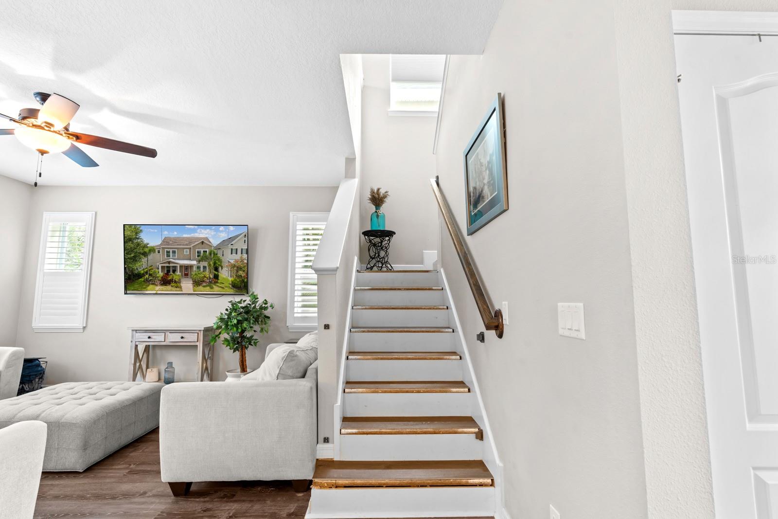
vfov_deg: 73.8
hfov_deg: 96.7
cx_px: 389
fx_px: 346
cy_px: 260
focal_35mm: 16
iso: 250
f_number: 8
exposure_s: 2.5
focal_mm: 16
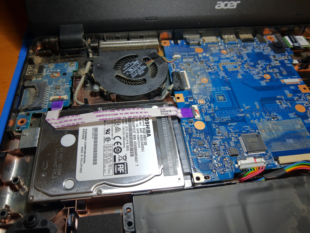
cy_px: 116
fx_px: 233
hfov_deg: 67.3
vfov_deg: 53.1
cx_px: 155
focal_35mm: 26
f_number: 1.8
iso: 42
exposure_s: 1/50
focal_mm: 3.95
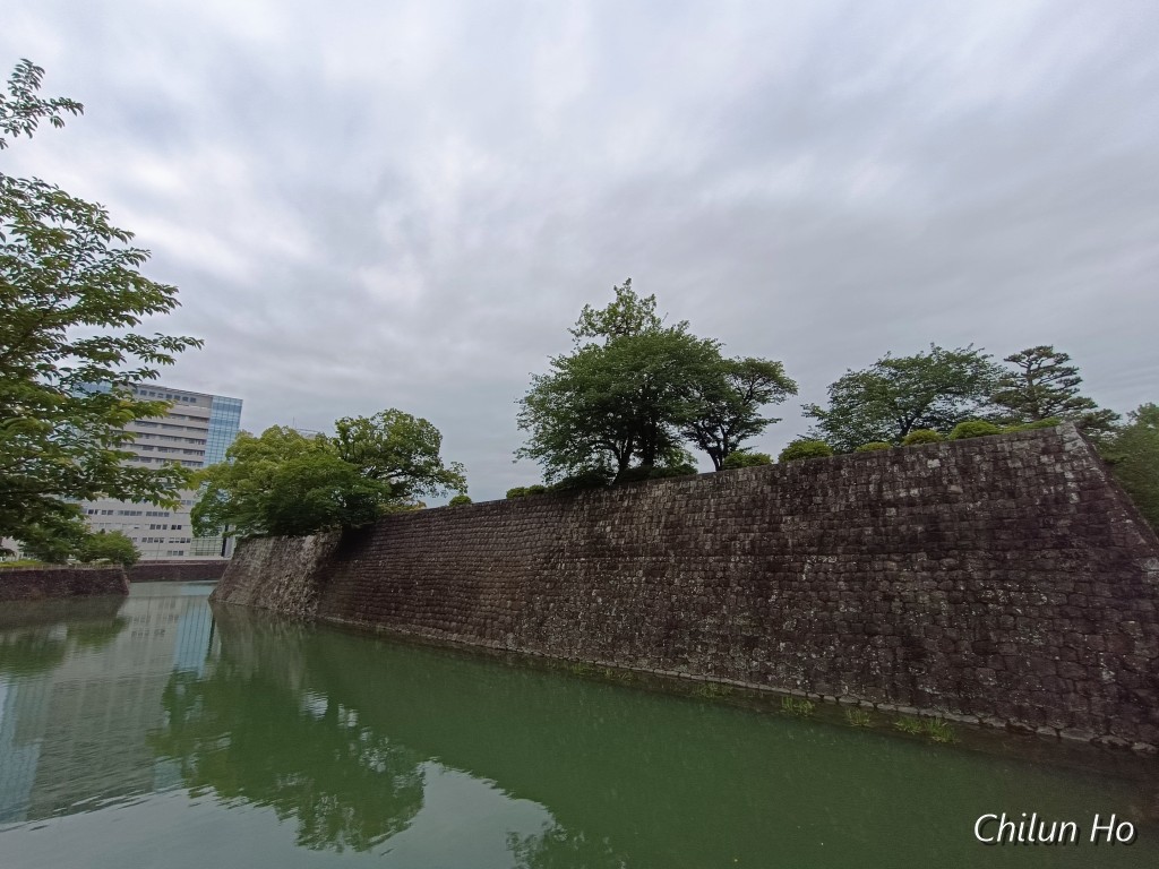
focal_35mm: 16
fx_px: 536
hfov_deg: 94.5
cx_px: 580
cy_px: 434
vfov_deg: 78.1
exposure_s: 1/1332
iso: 52
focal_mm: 1.66
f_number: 2.2
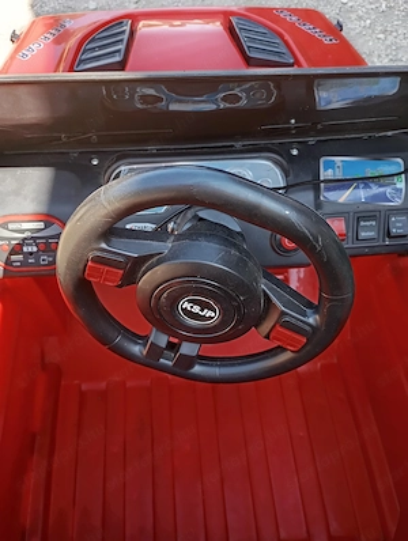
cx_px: 204
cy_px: 270
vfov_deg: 63.4
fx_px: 439
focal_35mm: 28
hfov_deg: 49.9
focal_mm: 4.27
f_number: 1.8
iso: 130
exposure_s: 1/50
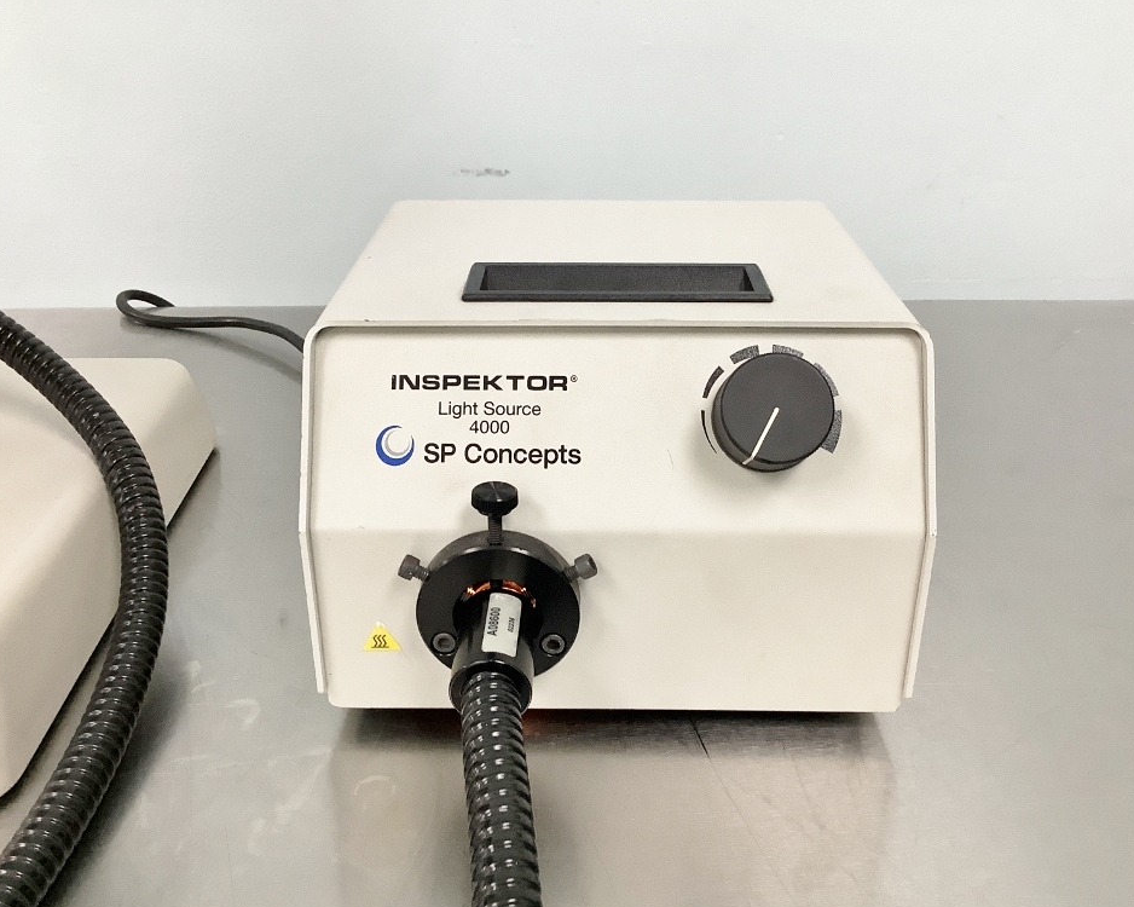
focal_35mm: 33
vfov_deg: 44.5
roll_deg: -1.8
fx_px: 1107
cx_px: 577
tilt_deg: -28.9
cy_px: 458
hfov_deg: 54.2
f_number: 2.4
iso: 160
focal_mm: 3.3
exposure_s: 1/60
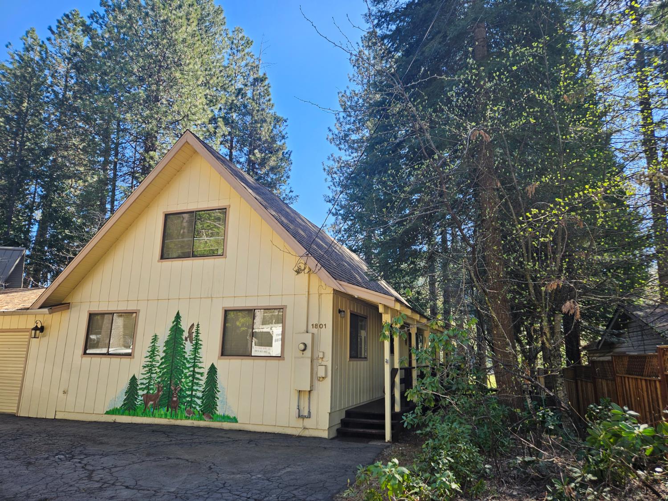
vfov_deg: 58.9
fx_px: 444
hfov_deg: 73.9
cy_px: 250
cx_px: 334
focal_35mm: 23
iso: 25
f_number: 1.8
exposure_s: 1/245
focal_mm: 5.4
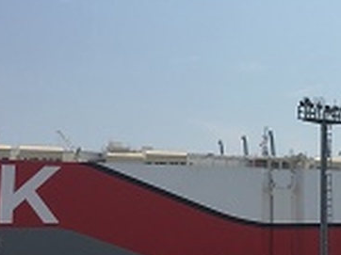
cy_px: 104
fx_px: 758
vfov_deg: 19.1
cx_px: 314
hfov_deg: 24.5
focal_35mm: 77
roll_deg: +0.6
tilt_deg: +10.5
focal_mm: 4.15
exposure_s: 1/3846
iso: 25
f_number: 2.2
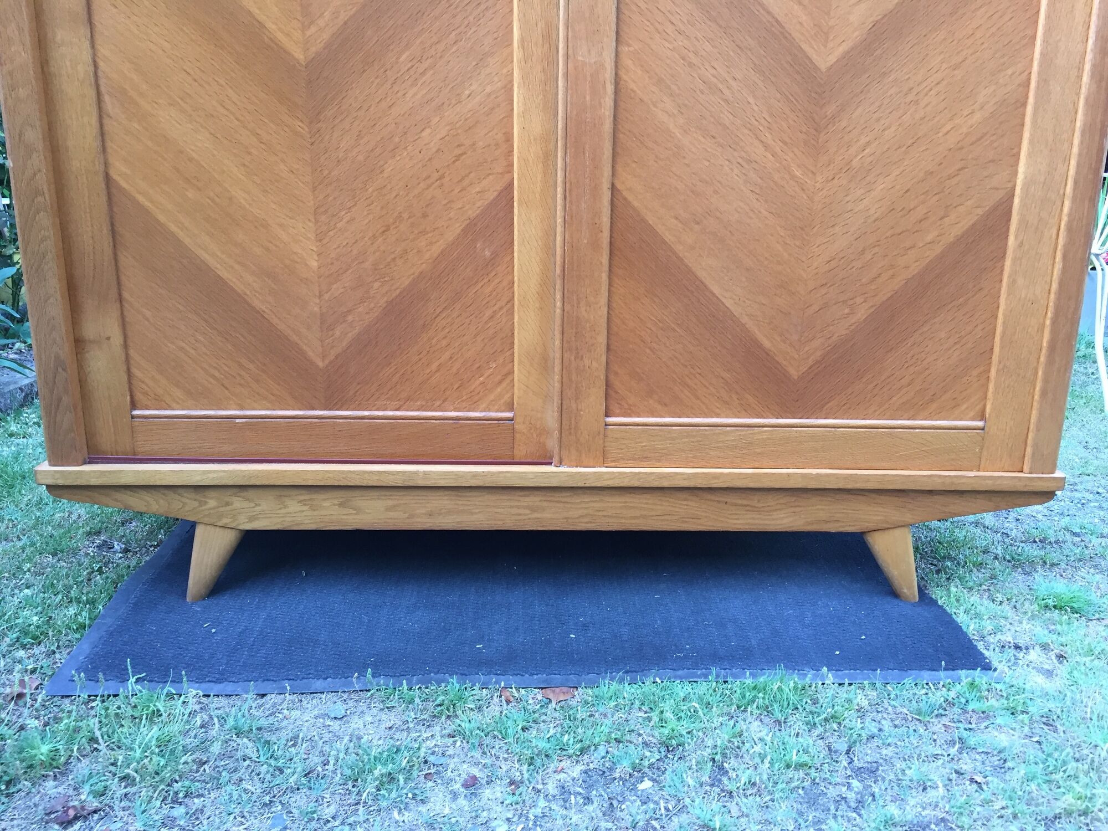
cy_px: 416
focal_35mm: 29
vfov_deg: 48.2
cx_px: 554
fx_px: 928
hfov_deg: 61.7
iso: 80
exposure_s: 1/33
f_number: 2.2
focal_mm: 4.15
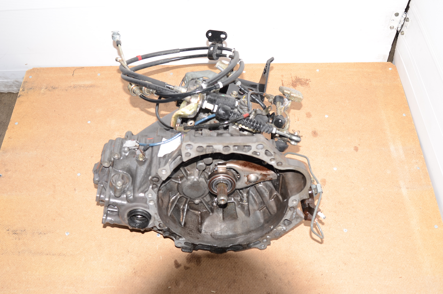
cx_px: 222
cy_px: 147
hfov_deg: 53.2
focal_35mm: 36
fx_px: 442
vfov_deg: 36.7
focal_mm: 24
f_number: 4.5
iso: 100
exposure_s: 1/125
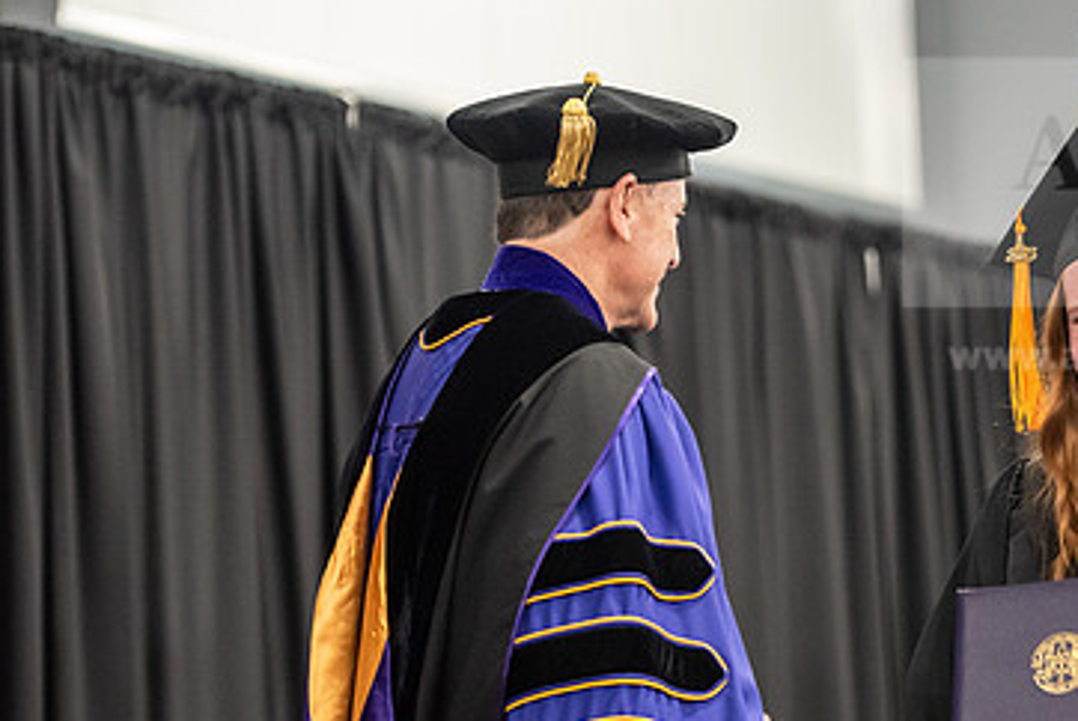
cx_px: 813
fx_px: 4795
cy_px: 419
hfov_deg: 12.8
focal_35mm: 160
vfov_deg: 8.6
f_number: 3.2
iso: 3200
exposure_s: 1/200
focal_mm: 100
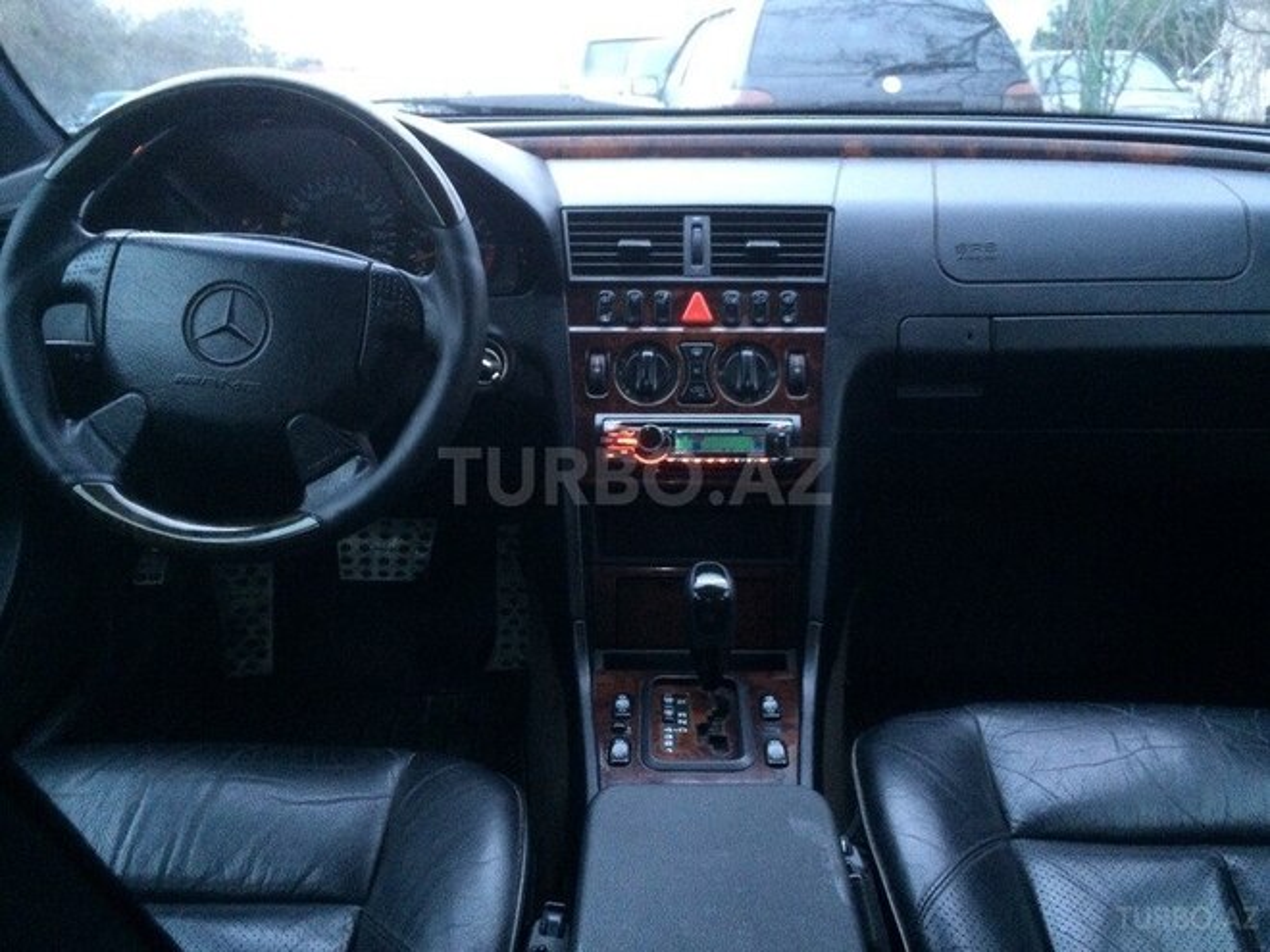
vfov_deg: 48.2
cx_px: 635
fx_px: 1064
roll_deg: +2.5
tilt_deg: -18.4
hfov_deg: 61.7
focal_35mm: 29
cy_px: 476
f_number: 2.2
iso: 250
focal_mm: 4.15
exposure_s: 1/17
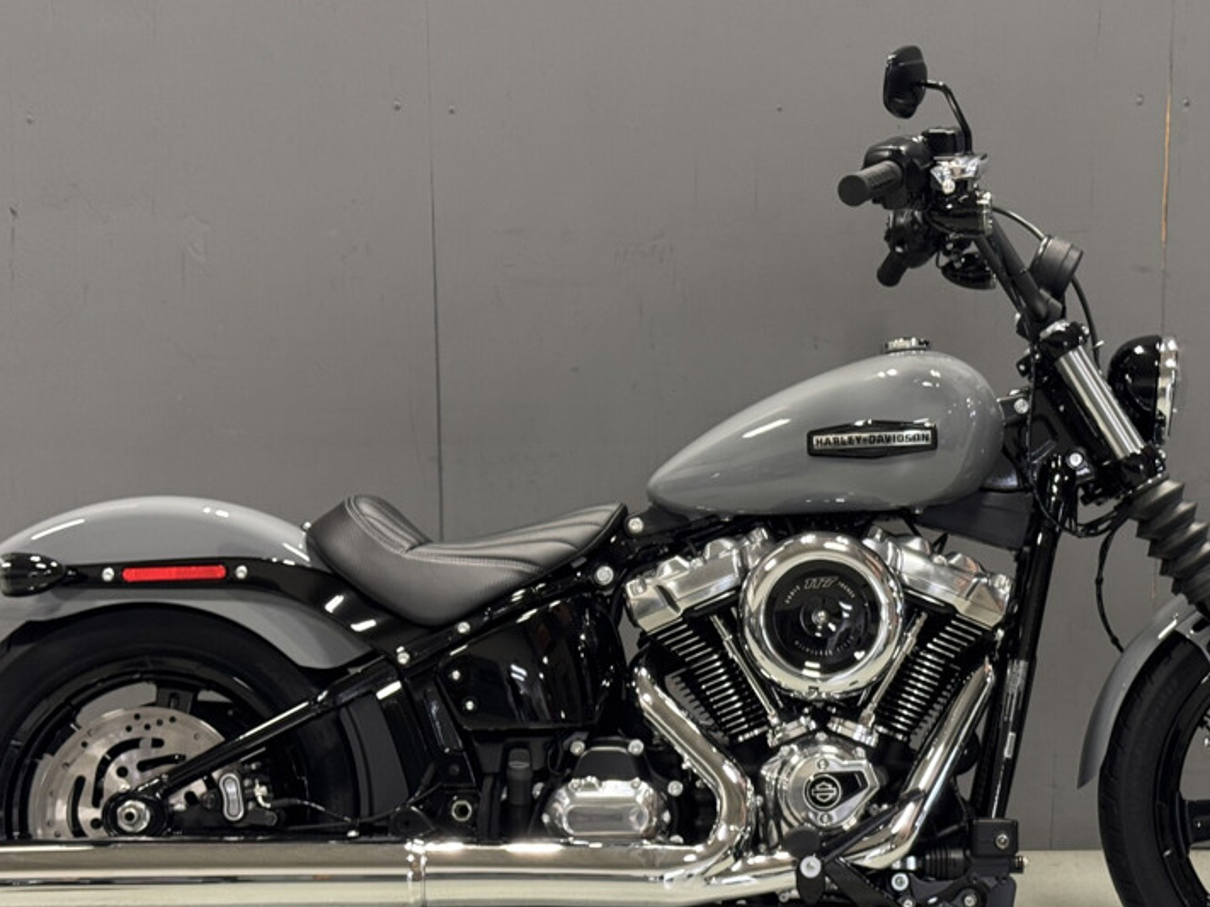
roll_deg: -0.7
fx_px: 2516
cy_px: 553
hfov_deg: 26.9
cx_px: 756
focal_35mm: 72
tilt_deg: -9.9
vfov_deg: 20.4
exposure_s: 1/60
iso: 250
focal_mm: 6.76
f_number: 1.78
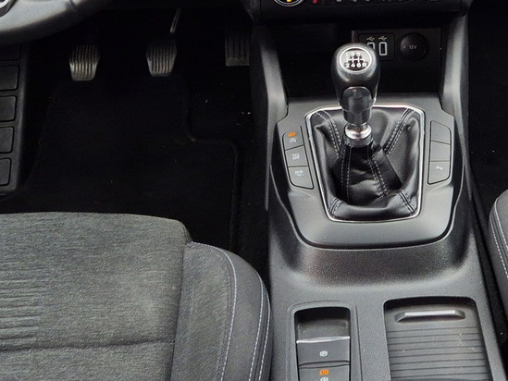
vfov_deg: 19.9
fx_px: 983
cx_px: 350
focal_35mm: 67
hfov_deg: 28.7
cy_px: -132
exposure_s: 1/180
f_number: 1.8
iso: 50
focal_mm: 5.4
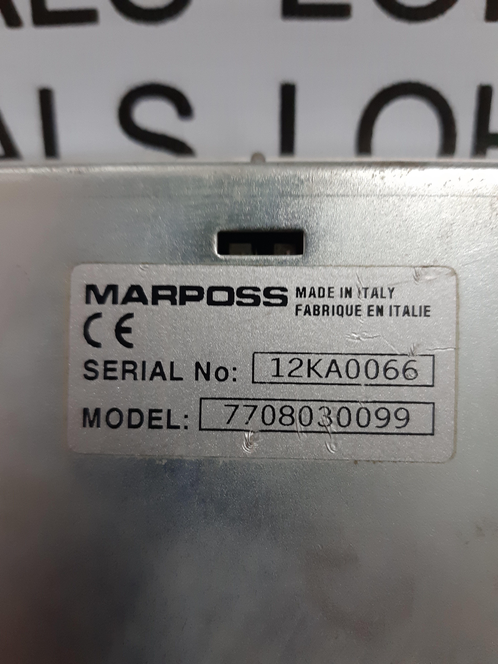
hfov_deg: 51.4
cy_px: 332
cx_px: 249
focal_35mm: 27
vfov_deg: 65.3
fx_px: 518
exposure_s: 1/25
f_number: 1.7
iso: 250
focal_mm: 3.93
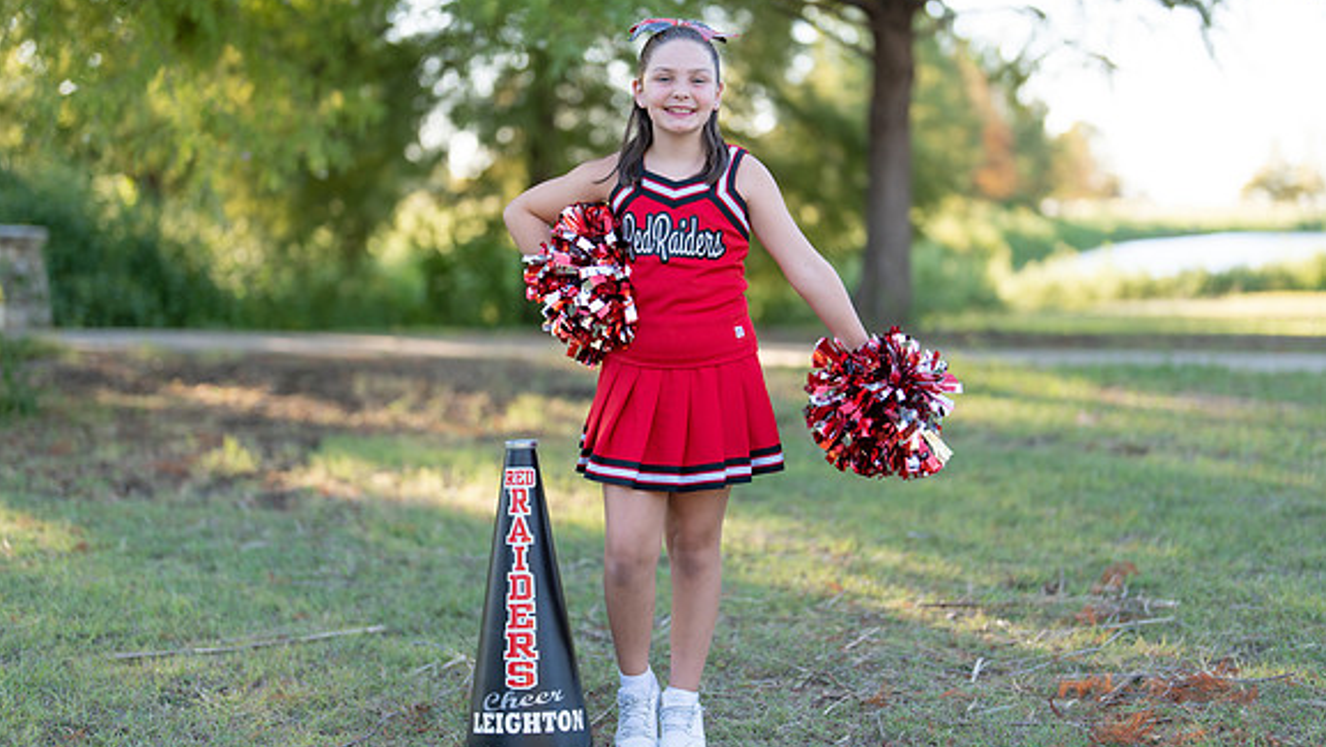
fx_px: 2110
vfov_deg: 20.1
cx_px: 686
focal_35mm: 60
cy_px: 357
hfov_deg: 34.9
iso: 100
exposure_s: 1/800
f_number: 1.2
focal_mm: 50
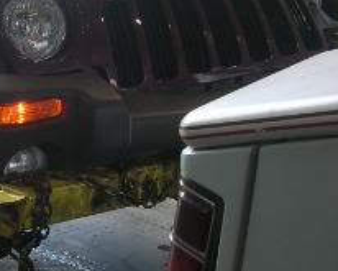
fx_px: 1031
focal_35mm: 103
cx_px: 13
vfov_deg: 14.9
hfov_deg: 18.2
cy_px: 102
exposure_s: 1/37.7
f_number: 2.9
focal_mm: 5.7
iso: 50
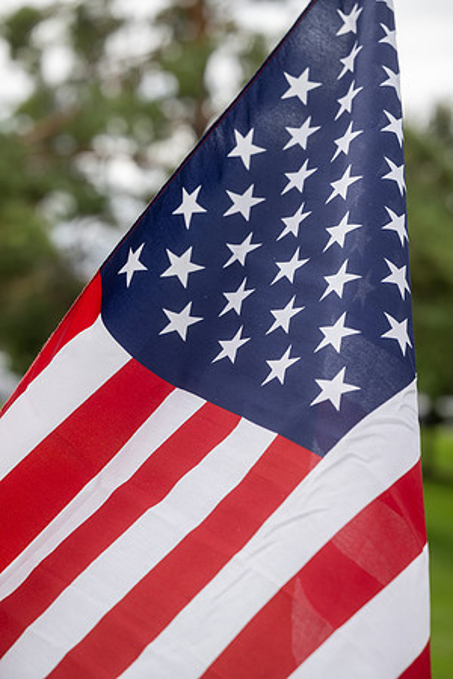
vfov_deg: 22.1
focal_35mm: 92
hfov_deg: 14.9
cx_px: 226
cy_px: 340
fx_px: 1736
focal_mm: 92
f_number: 4
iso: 100
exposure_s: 1/800
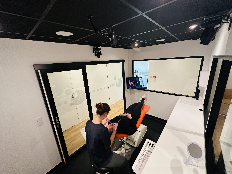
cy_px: 87
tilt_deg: -16.9
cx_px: 116
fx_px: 94
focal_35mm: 14
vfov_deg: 85.7
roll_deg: +3.8
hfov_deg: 102.1
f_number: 2.2
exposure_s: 1/100
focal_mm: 2.22
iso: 320
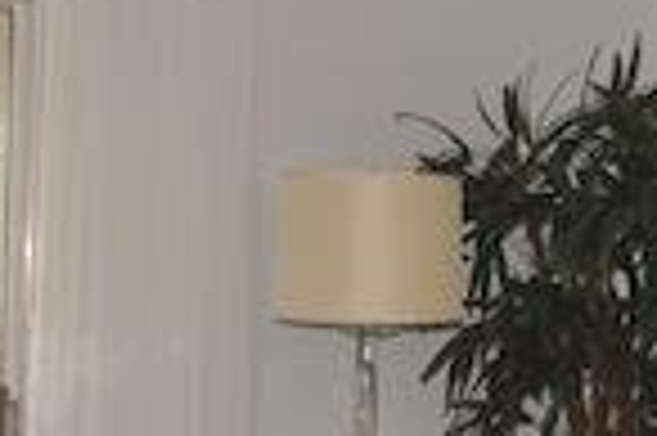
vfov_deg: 11.4
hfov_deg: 17.3
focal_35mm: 118
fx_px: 2151
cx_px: 400
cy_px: 492
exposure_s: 1/60
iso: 200
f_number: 4.5
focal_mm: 18
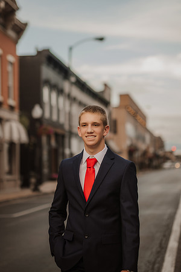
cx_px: 90
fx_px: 566
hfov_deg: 18.2
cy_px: 136
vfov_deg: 27.0
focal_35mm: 75
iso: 100
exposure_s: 1/400
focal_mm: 50
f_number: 1.4
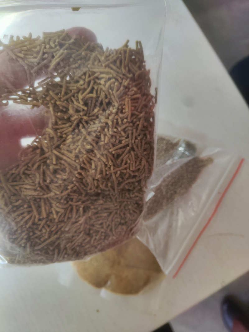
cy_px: 166
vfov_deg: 71.6
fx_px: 230
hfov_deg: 56.8
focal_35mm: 24
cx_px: 124
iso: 50
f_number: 1.88
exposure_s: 1/329
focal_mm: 5.59
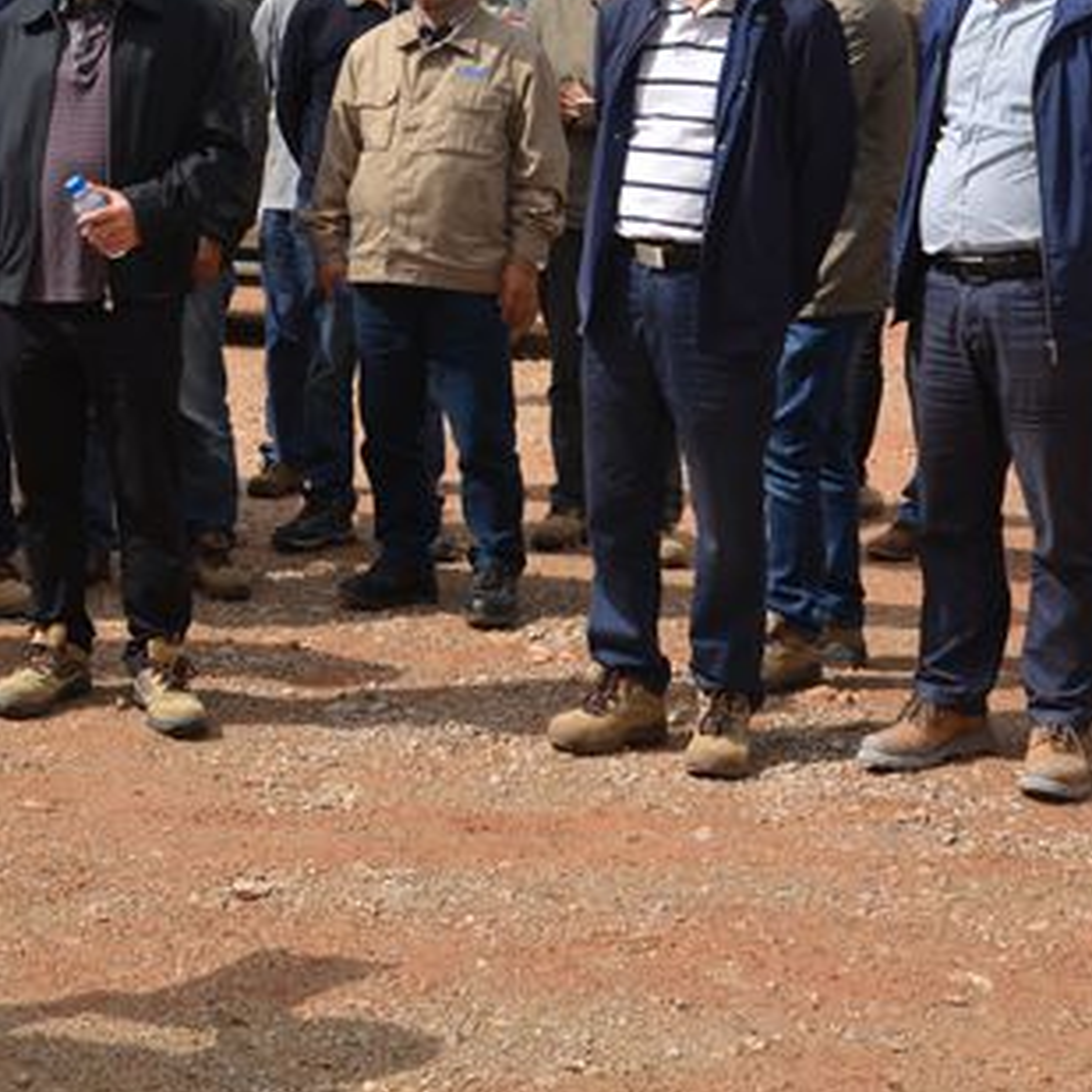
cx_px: 212
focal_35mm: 81
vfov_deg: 21.2
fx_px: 2891
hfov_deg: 21.1
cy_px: 299
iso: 100
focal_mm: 42
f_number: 10
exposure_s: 1/200
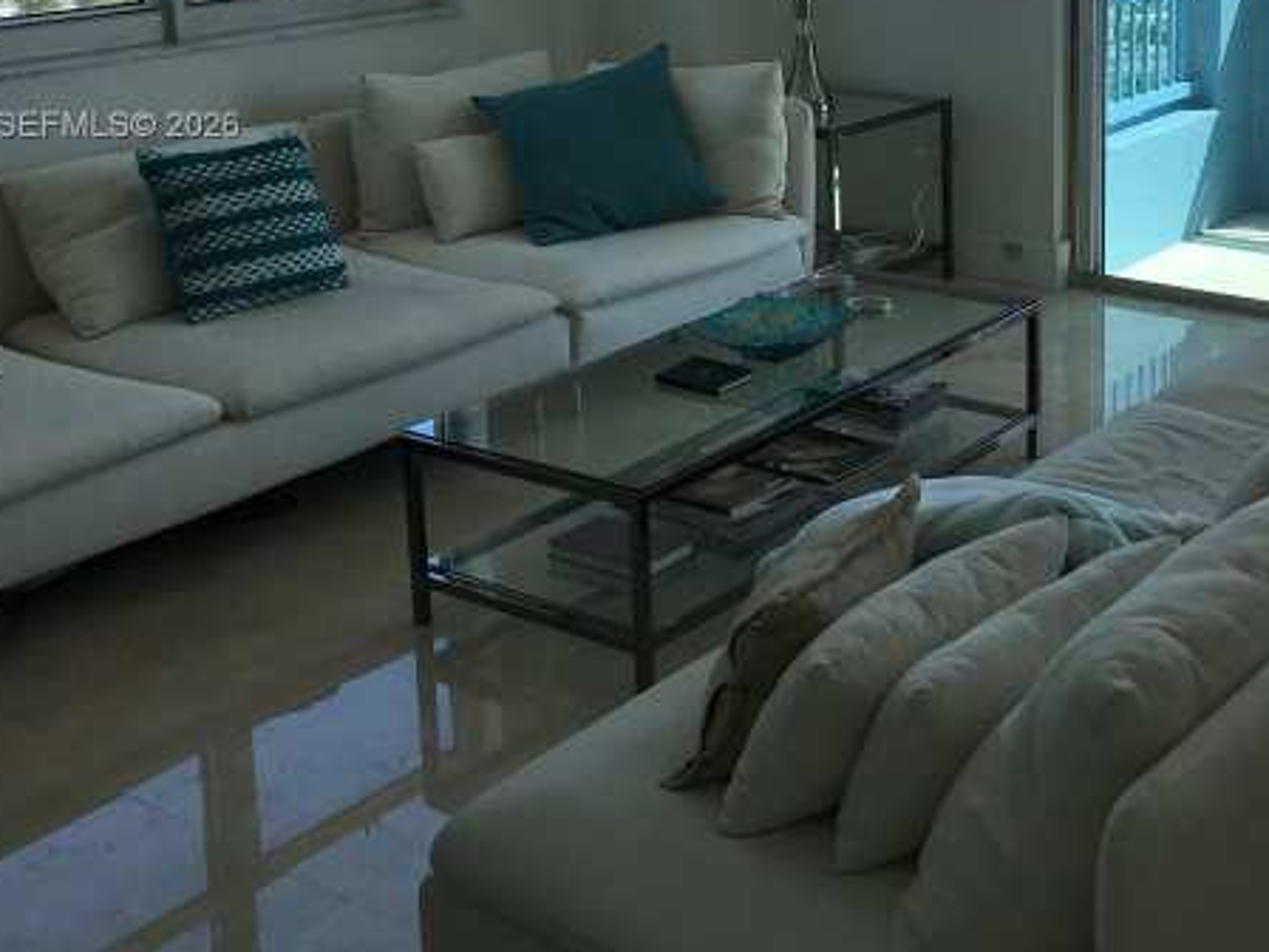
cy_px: 128
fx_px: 1833
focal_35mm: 50
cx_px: 932
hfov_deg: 37.4
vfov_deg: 28.2
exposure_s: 1/1182
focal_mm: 3.99
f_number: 1.8
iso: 20
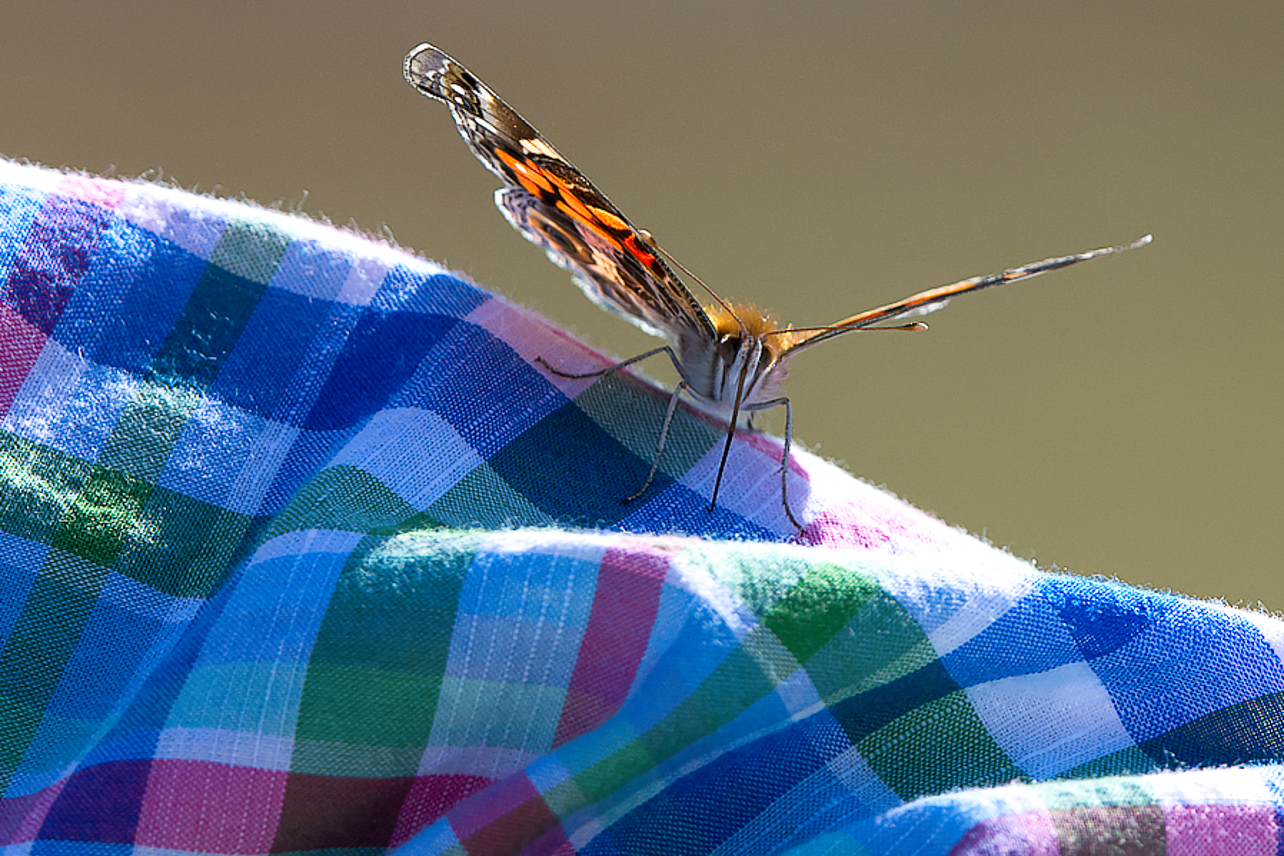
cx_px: 465
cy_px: 439
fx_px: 35741
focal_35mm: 1002
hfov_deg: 2.1
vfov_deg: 1.4
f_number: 8
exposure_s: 1/3200
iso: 1600
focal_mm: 500
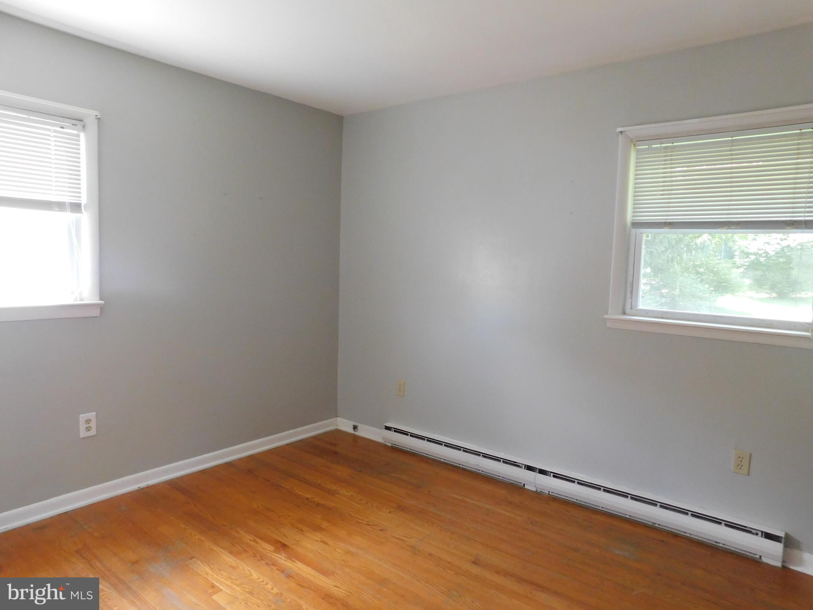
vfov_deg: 58.9
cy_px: 305
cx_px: 406
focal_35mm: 23
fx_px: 540
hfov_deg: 73.9
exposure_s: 1/30
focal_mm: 4
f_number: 3
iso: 360
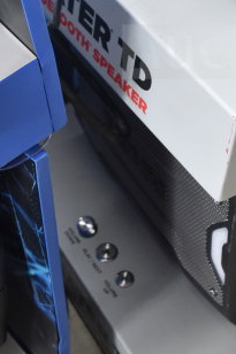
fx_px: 965
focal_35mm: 98
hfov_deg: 13.7
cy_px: -12
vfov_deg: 20.1
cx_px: 251
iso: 1000
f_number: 3.8
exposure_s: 1/30
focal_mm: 22
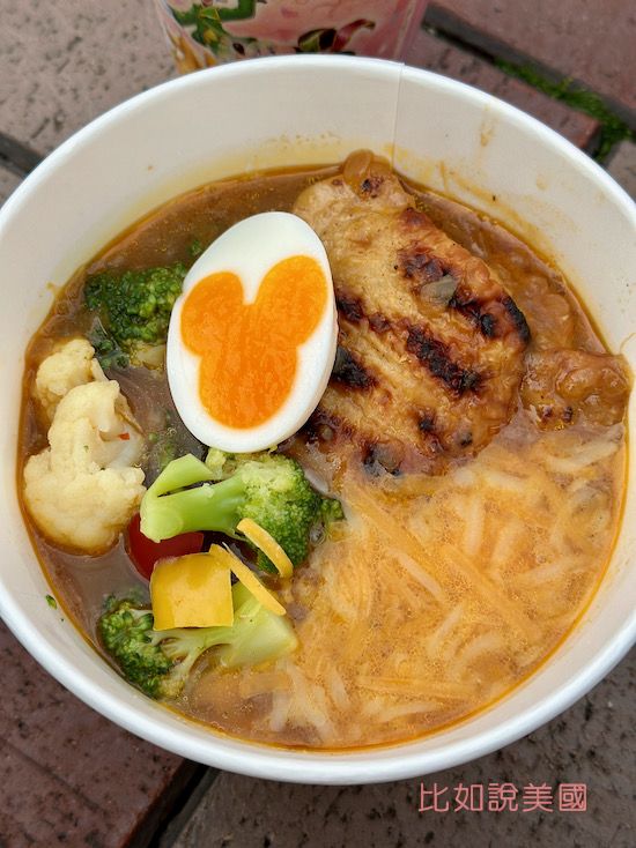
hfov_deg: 30.2
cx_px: 318
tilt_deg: -69.9
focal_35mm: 48
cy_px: 424
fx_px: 1177
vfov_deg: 39.7
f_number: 1.78
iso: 80
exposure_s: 1/1721
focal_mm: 6.86
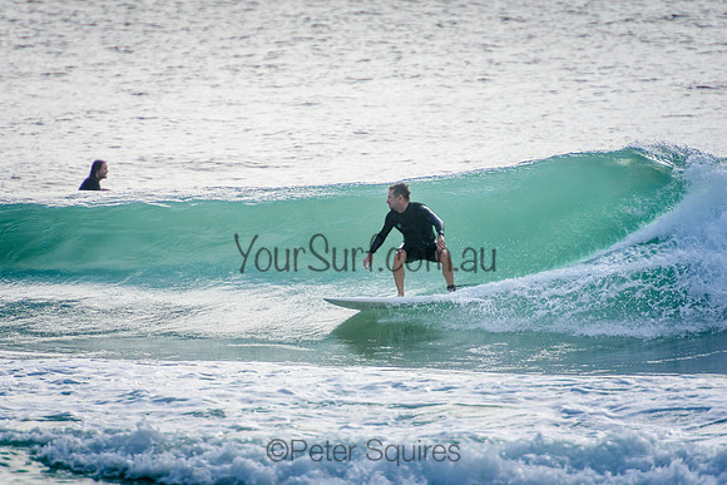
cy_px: 242
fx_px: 12119
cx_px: 364
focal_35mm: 600
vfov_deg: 2.3
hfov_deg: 3.4
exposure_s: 1/2000
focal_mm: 400
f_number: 5.6
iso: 280
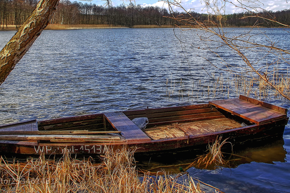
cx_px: 124
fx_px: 298
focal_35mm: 37
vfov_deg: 35.6
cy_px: 69
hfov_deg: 51.7
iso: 200
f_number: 8
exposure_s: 1/500
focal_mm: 18
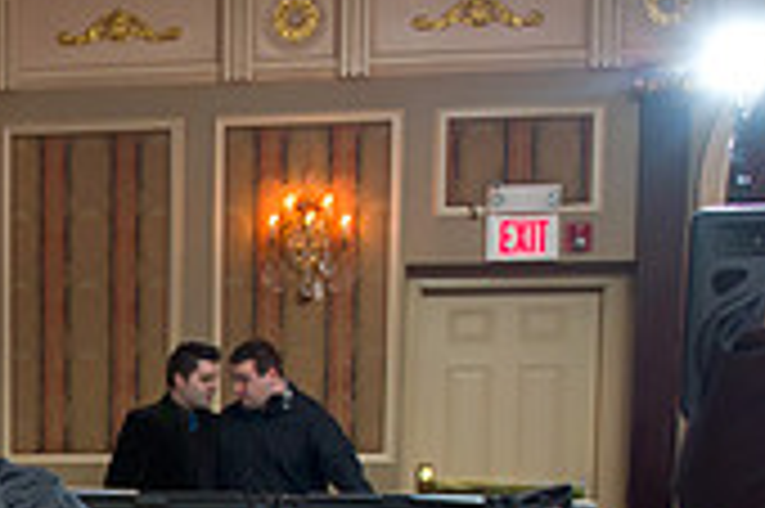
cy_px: 616
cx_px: -198
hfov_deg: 22.5
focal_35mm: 82
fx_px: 1741
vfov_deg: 16.0
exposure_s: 1/125
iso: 1600
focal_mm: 24
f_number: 3.2
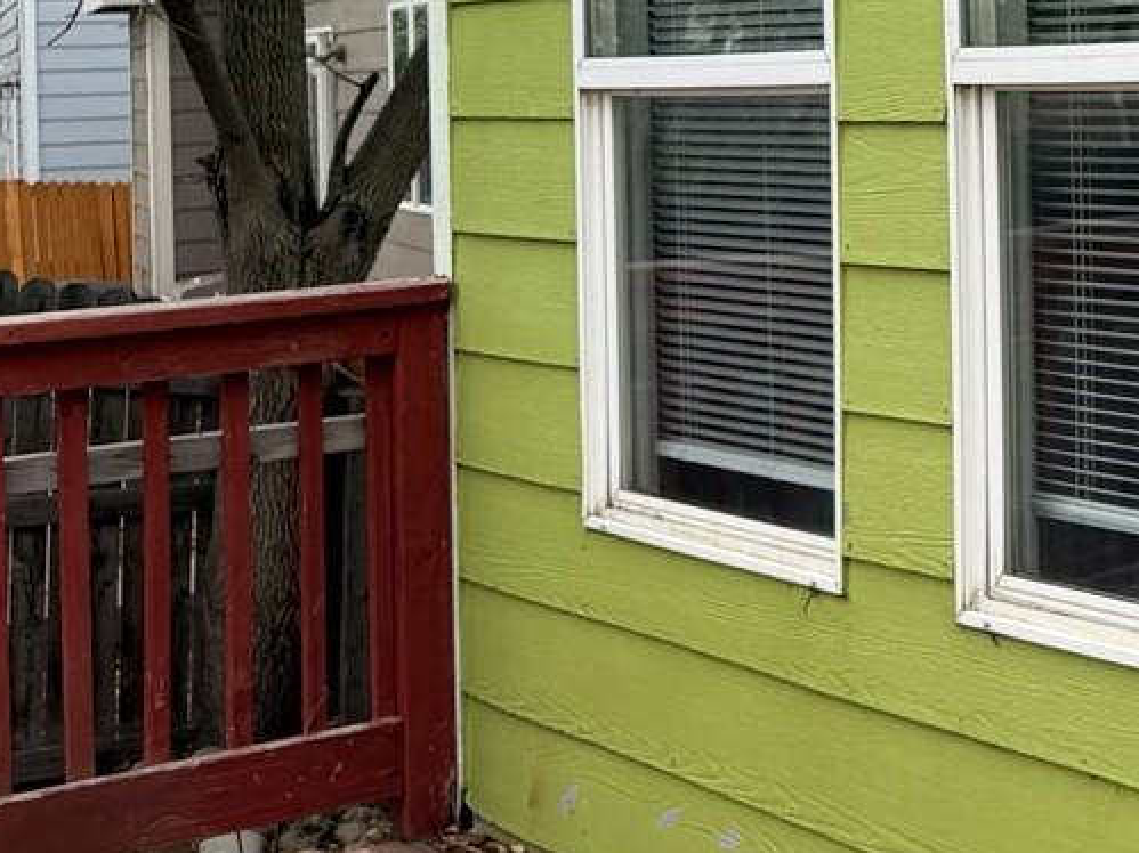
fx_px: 2533
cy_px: -18
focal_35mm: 77
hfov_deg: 21.4
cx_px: 1689
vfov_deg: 18.6
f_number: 1.78
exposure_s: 1/1901
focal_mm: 6.76
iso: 80
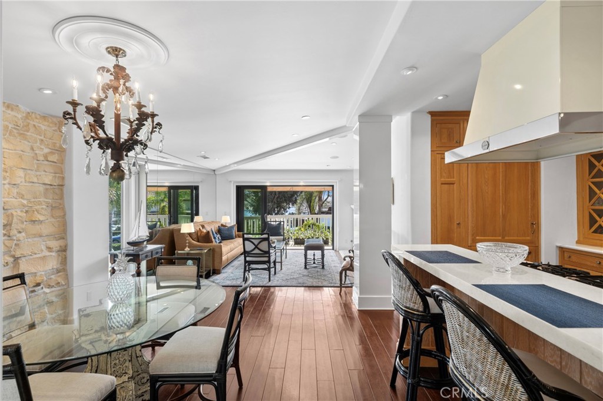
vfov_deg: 73.7
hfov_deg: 96.8
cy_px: 200
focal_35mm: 16
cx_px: 302
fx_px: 268
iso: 125
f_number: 9
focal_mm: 16
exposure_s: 1/13
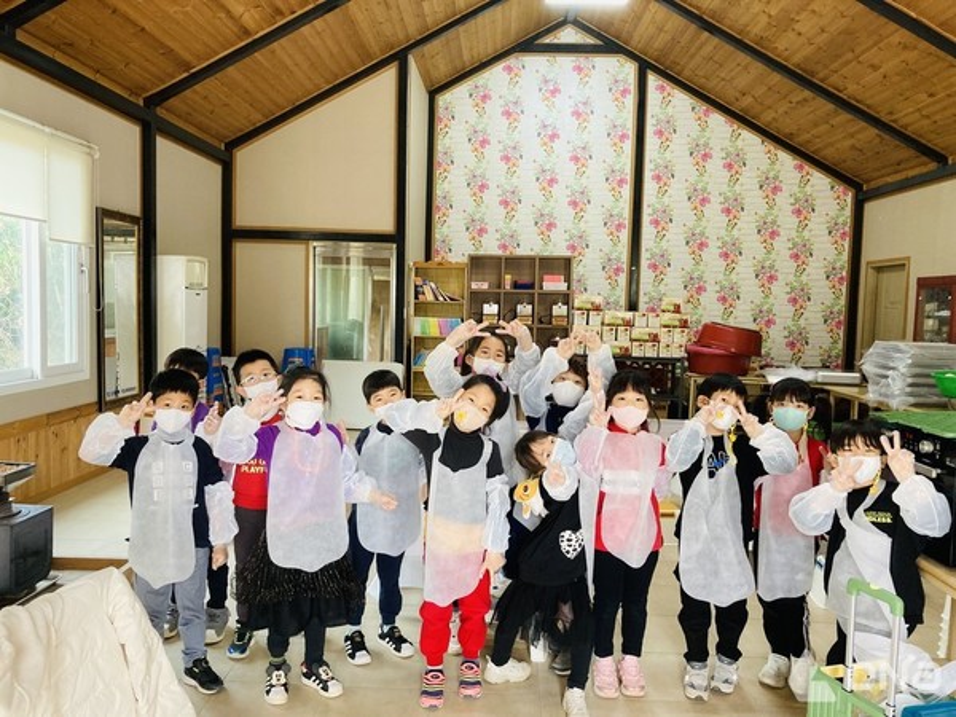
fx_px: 773
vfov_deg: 49.7
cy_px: 358
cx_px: 478
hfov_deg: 63.4
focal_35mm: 28
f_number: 1.8
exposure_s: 1/60
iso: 160
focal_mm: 3.99
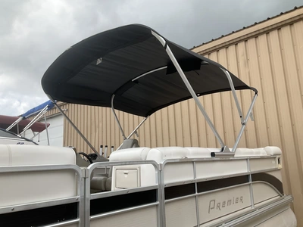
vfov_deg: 48.2
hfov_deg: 61.7
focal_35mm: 29
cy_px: 114
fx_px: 254
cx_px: 152
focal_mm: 3
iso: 25
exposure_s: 1/1412
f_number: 1.8
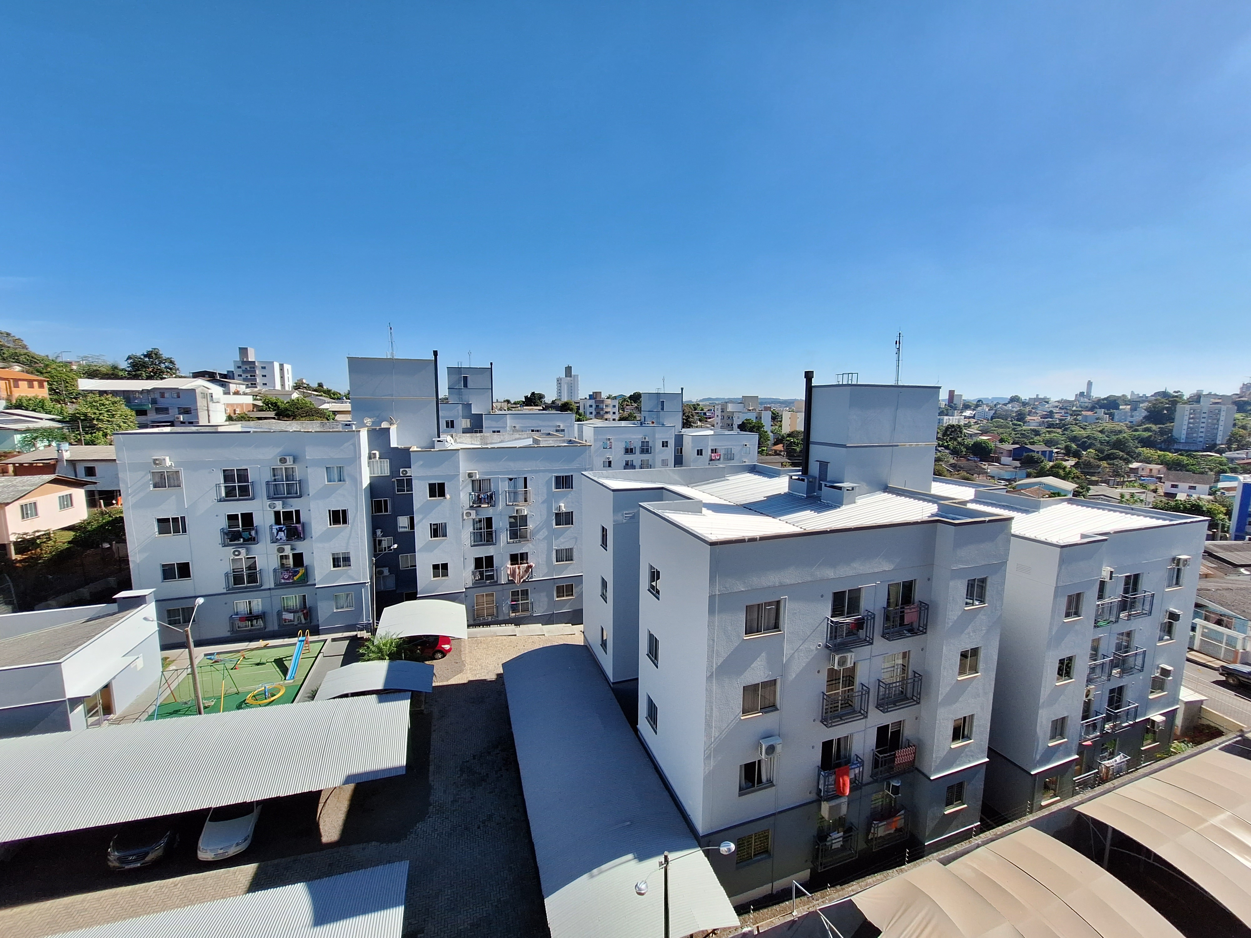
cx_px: 626
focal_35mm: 13
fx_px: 470
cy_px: 469
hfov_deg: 106.2
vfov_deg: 89.9
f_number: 2.2
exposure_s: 1/2105
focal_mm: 1.74
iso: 40
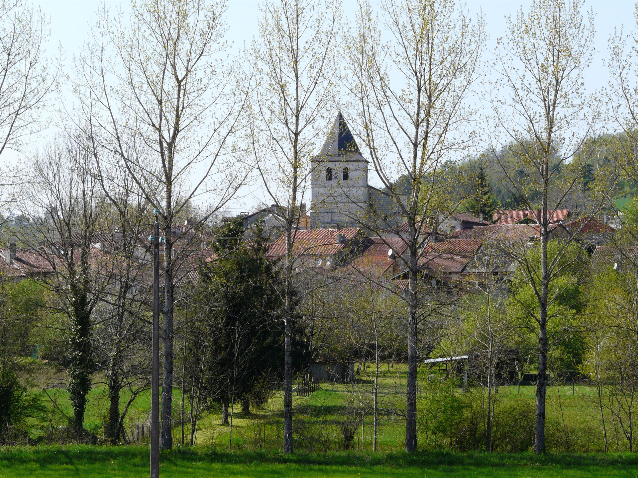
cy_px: 239
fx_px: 2009
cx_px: 319
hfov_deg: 18.0
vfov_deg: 13.6
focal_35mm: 109
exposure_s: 1/250
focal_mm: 18
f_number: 5.6
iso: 100
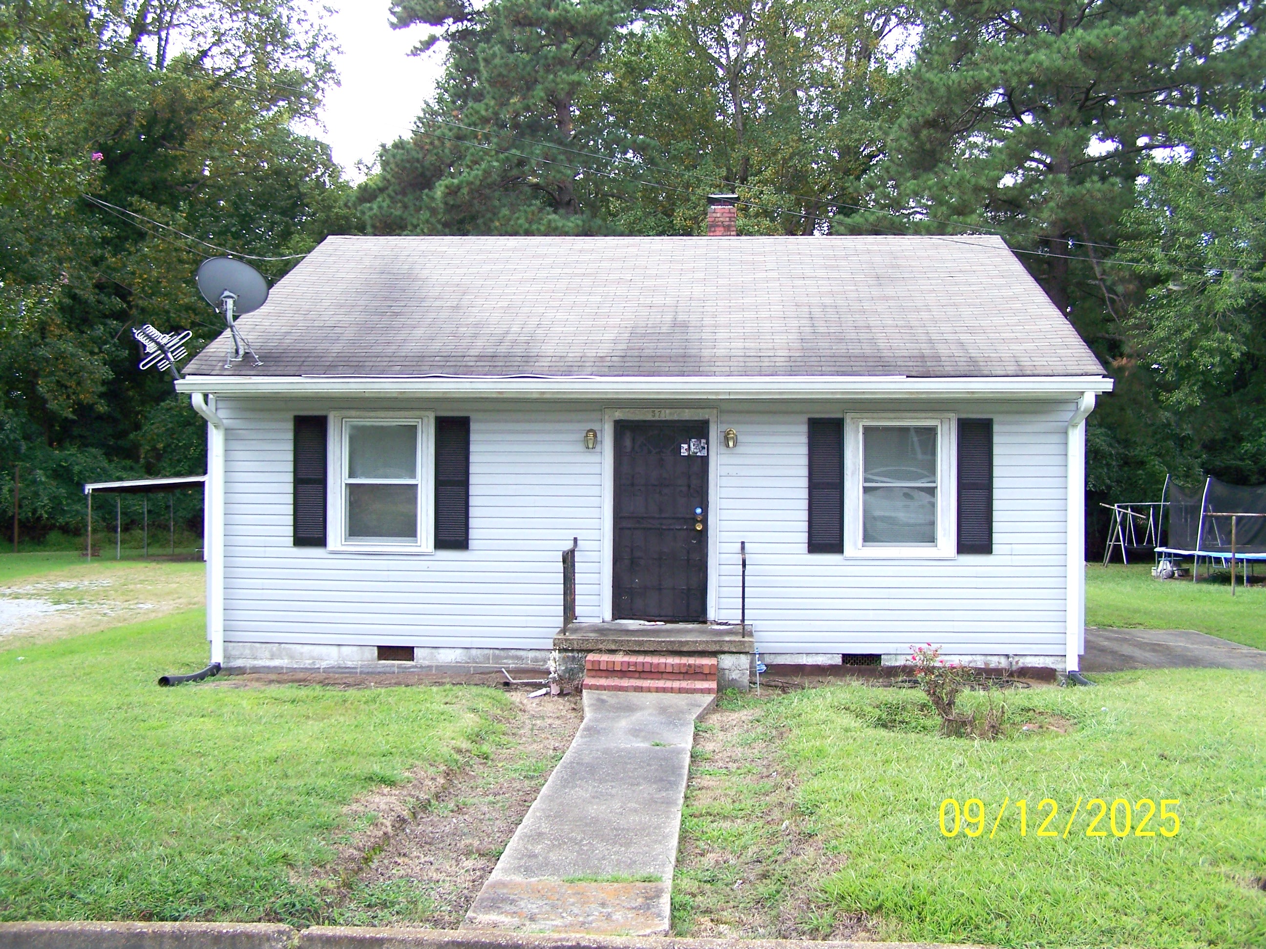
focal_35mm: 38
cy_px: 474
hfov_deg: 49.0
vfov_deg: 37.7
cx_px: 633
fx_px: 1390
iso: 64
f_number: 2.8
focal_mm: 6.3
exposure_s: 1/200
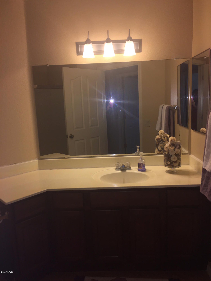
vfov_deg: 61.7
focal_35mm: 29
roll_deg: +2.9
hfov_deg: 48.2
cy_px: 140
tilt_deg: -9.4
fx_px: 236
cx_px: 106
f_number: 2.2
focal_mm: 4.15
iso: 25
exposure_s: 1/36
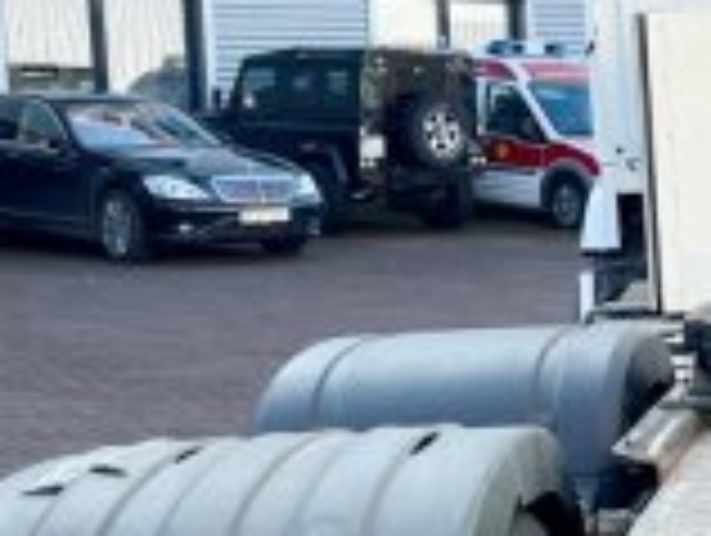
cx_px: 900
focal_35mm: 105
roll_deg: +1.4
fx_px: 2160
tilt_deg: -7.0
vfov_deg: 14.1
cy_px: 392
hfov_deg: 17.6
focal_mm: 5.7
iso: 50
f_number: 1.5
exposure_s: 1/1361
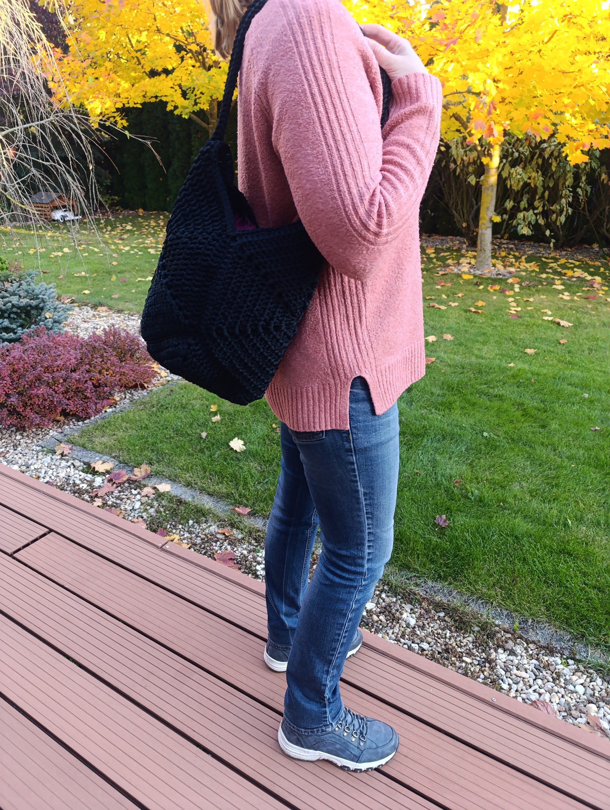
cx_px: 305
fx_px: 539
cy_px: 405
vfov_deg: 73.8
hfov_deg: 59.0
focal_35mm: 23
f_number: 1.6
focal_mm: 6.14
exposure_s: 1/100
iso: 320
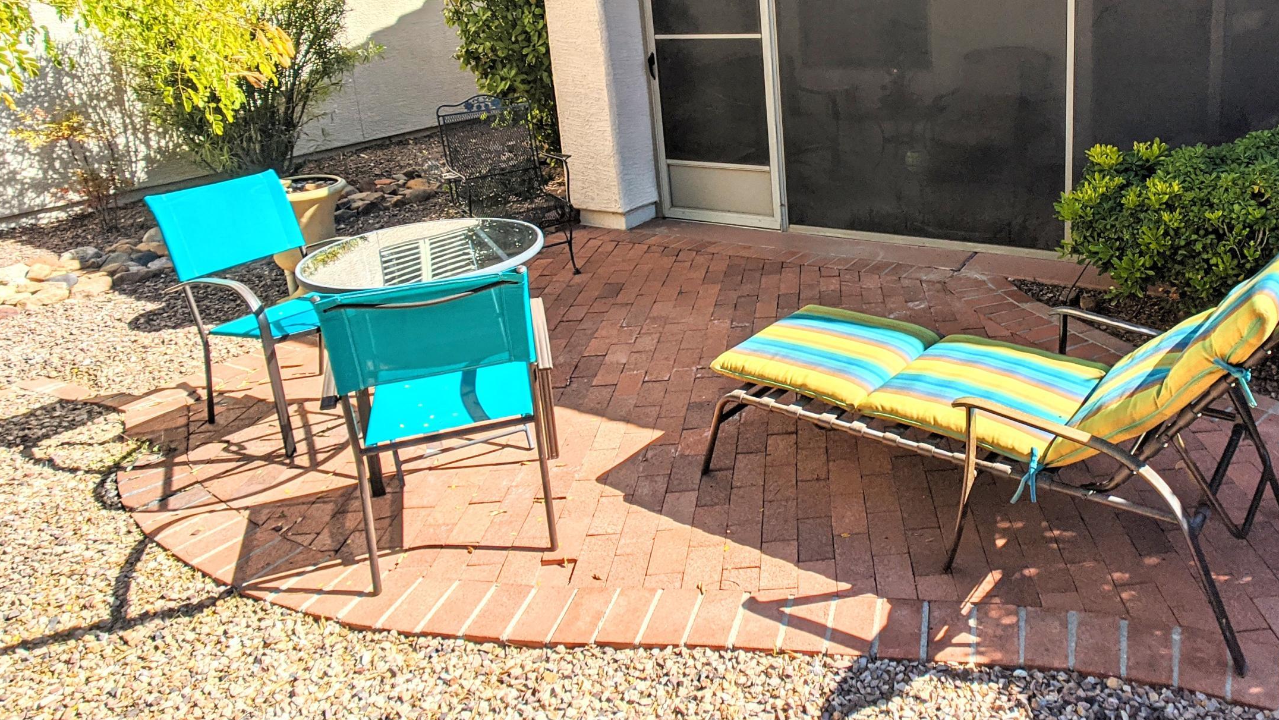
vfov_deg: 28.7
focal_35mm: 41
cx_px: 843
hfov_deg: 48.6
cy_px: 203
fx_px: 1391
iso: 65
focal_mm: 4.38
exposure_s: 1/3356
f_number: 1.73
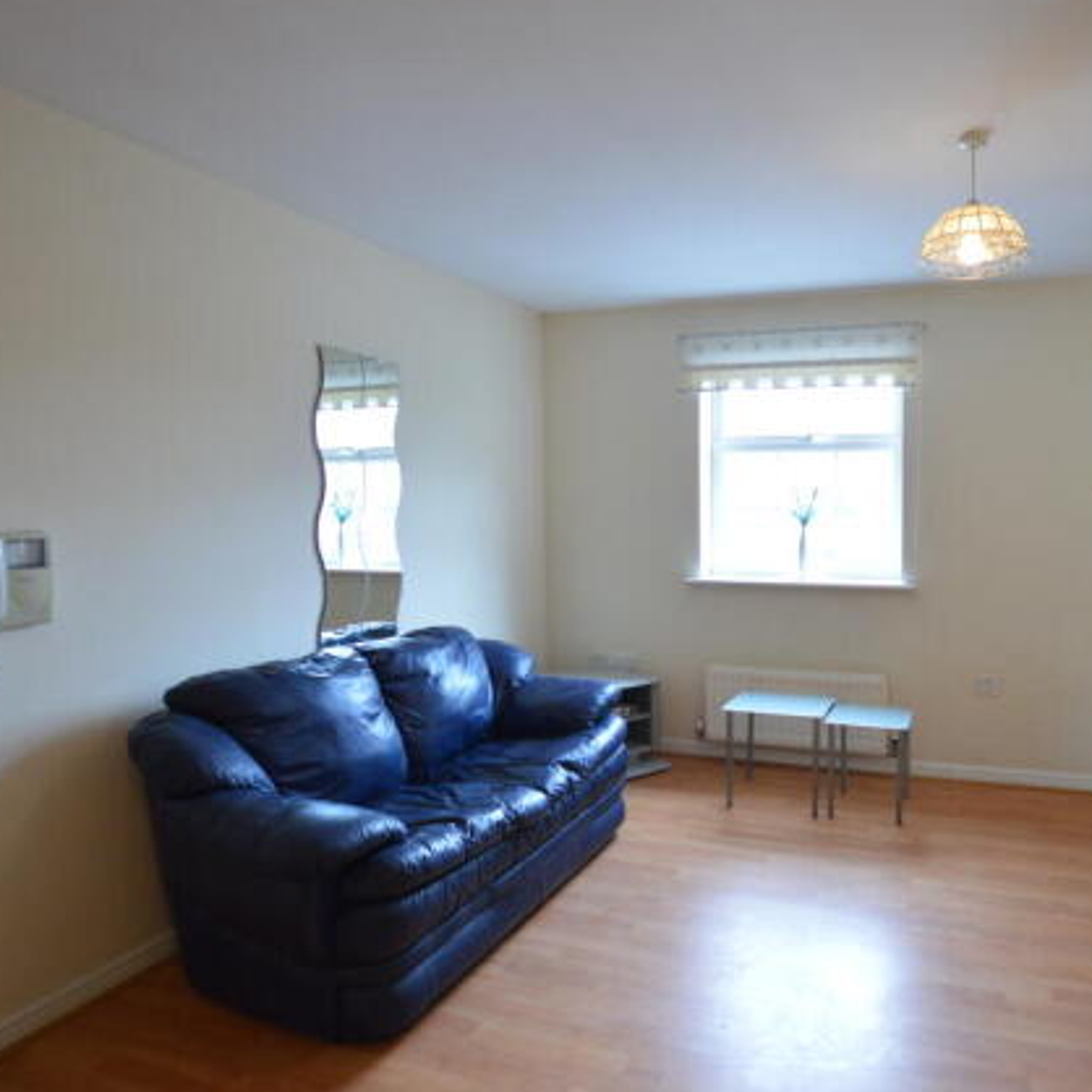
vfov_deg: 74.8
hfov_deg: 72.4
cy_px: 533
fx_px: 714
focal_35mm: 20
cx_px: 734
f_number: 3.5
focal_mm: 10
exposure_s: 1/60
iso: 800
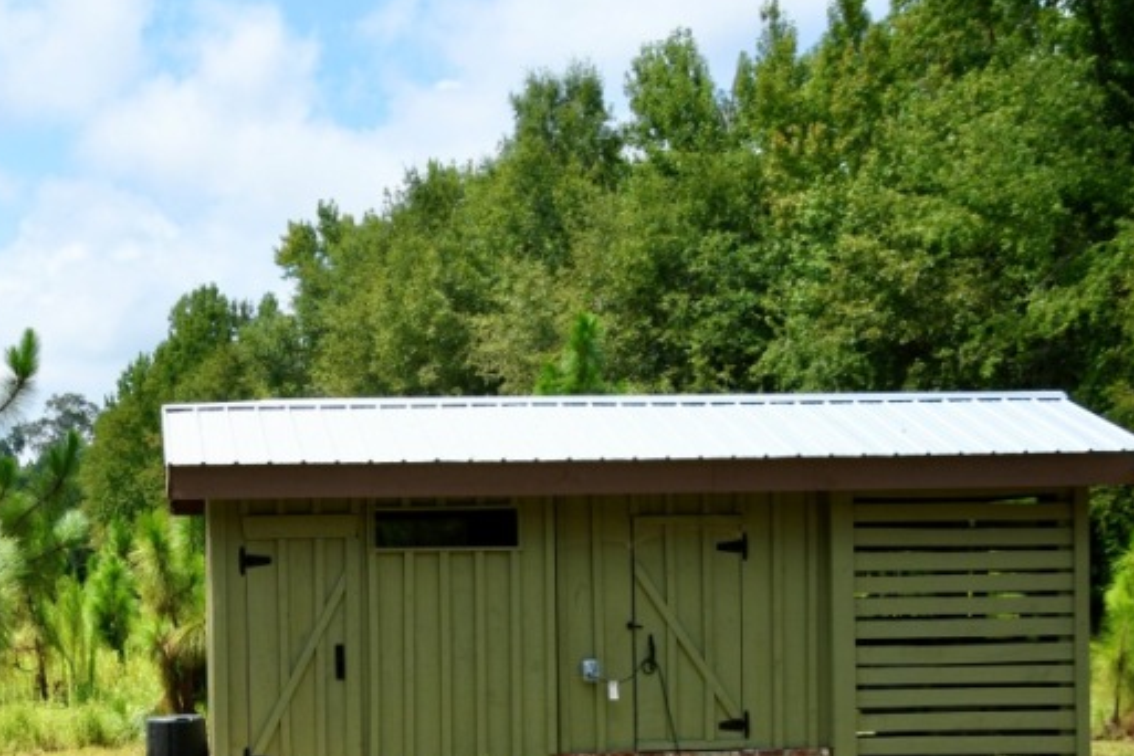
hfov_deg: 32.5
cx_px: 329
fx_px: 1921
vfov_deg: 22.0
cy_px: 581
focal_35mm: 61
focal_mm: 24
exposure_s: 1/640
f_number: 8
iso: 400
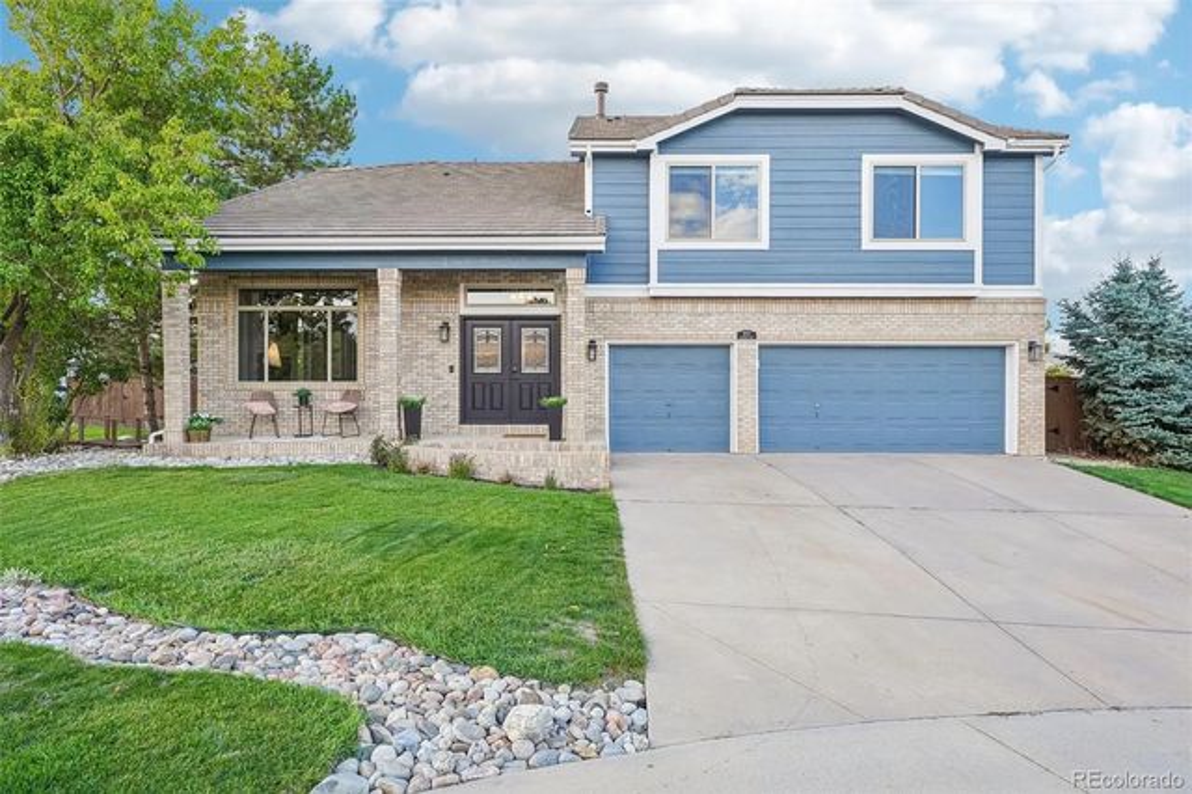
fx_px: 751
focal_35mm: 23
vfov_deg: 55.7
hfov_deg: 76.9
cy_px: 397
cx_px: 596
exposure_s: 1/30
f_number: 8
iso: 160
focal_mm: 22.7
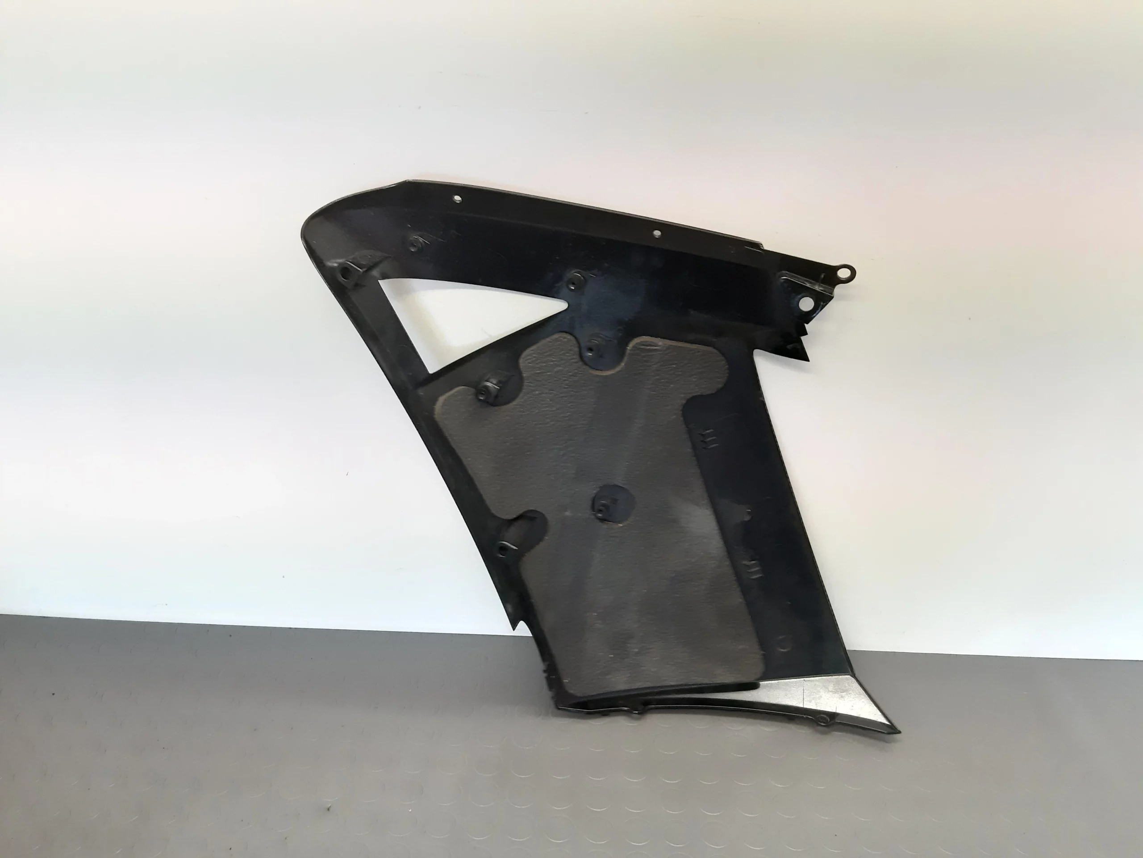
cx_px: 572
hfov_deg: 65.3
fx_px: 892
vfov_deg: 51.4
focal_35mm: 27
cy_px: 429
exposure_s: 1/50
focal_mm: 3.93
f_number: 1.7
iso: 320
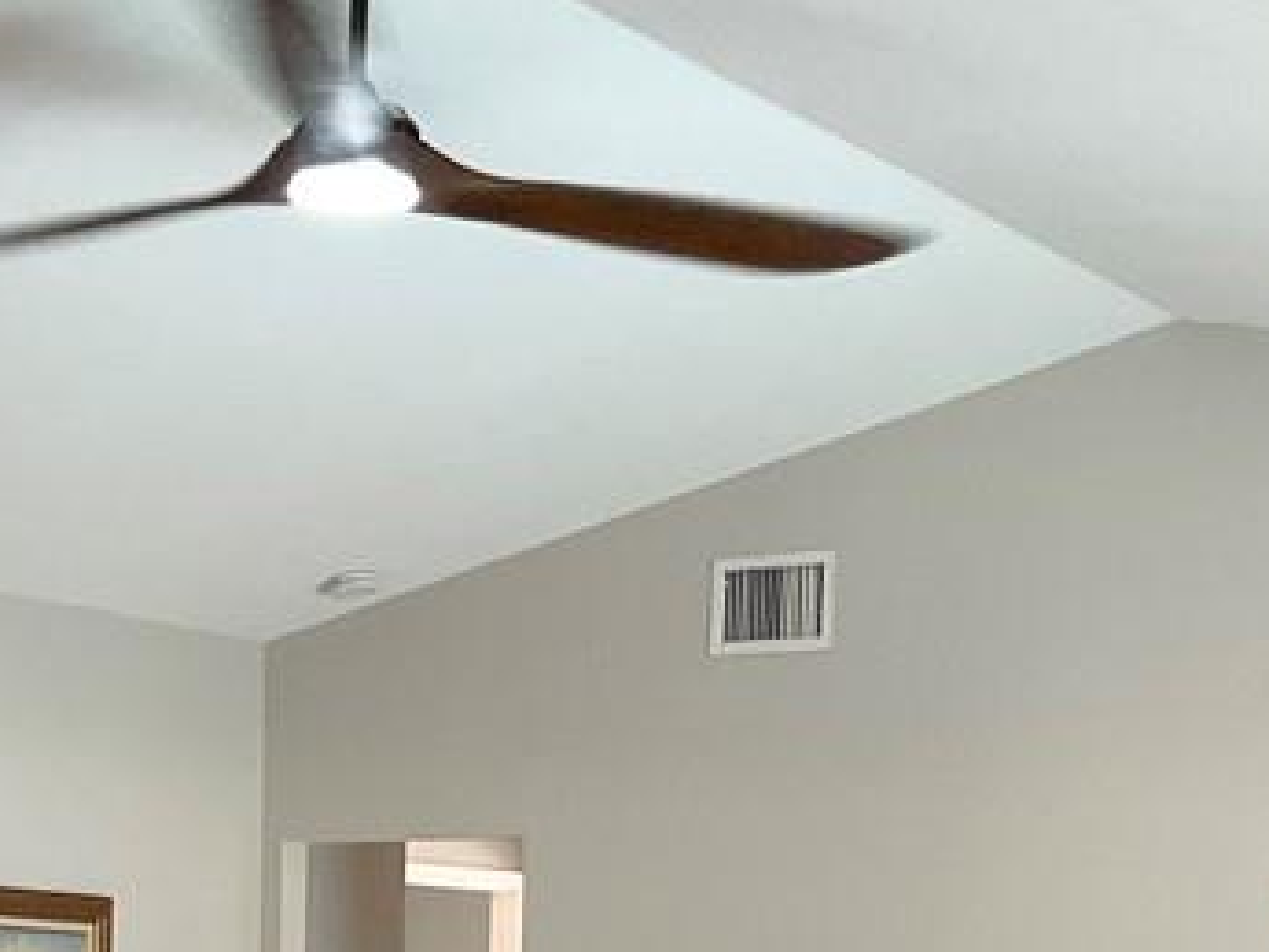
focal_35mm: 86
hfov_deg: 22.5
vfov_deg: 16.1
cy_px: 1286
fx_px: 3154
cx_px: 316
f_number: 1.8
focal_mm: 3
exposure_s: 1/42
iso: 125
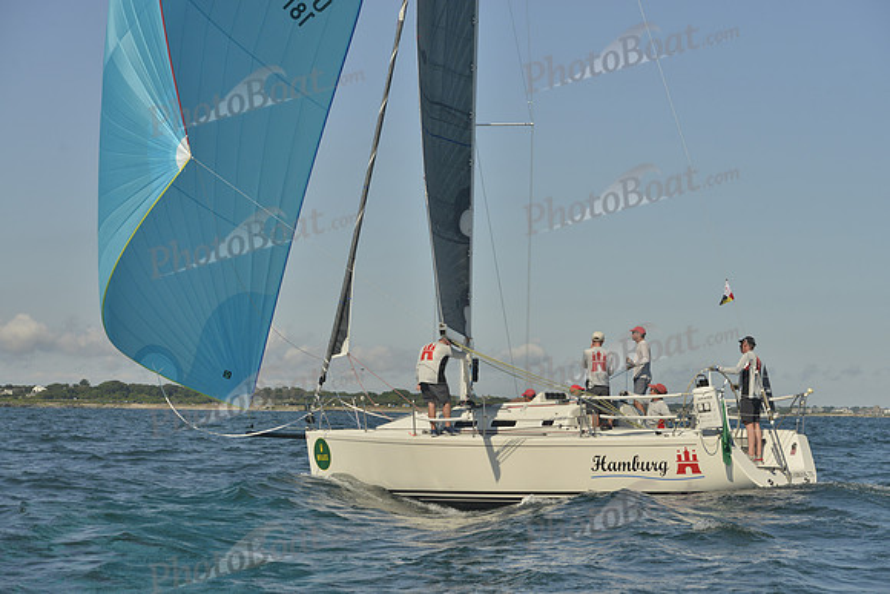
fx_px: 1731
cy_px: 297
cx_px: 445
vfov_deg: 19.5
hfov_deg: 28.8
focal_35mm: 70
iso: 400
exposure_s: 1/1250
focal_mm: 70
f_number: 8
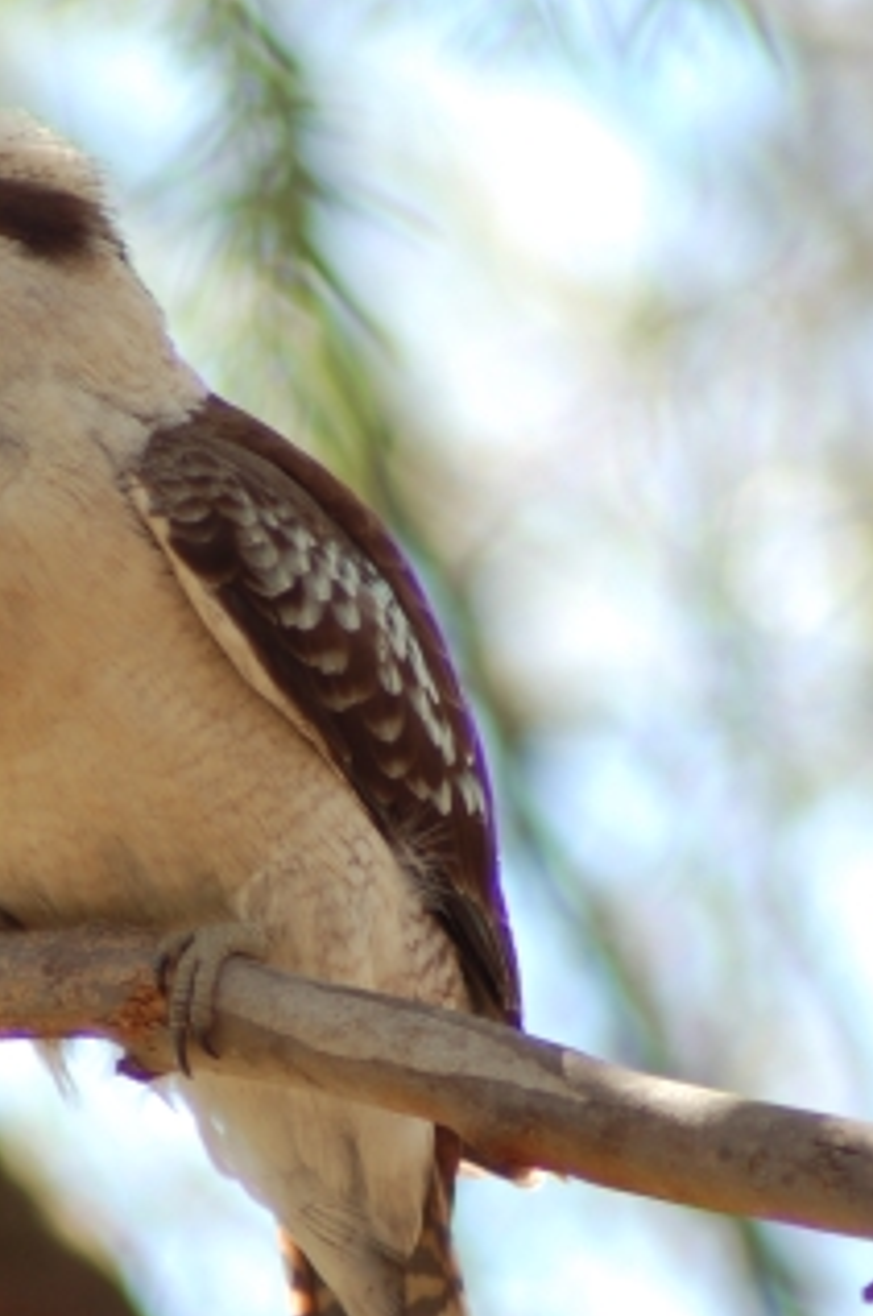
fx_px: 31018
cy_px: 790
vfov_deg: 2.4
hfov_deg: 1.6
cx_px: 242
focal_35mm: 850
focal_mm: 300
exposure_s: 1/80
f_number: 6
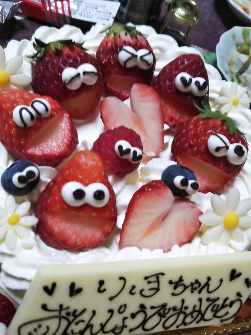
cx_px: 126
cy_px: 168
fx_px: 290
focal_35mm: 30
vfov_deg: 60.0
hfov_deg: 46.8
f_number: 2.2
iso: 80
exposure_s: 1/30
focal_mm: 4
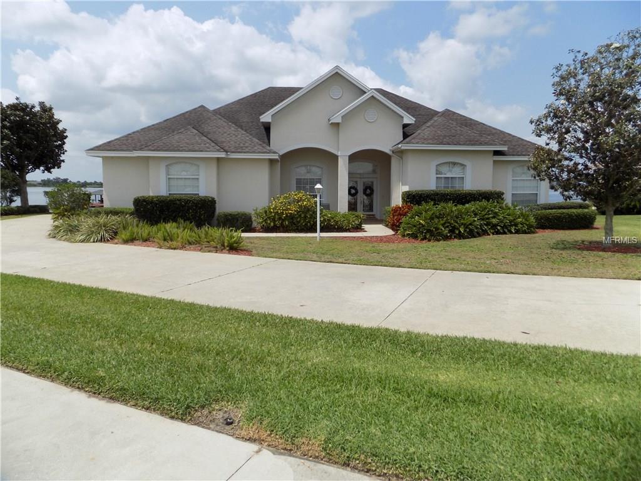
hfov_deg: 73.9
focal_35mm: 23
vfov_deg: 58.9
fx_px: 426
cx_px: 320
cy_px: 240
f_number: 9.9
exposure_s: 1/160
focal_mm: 4
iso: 80
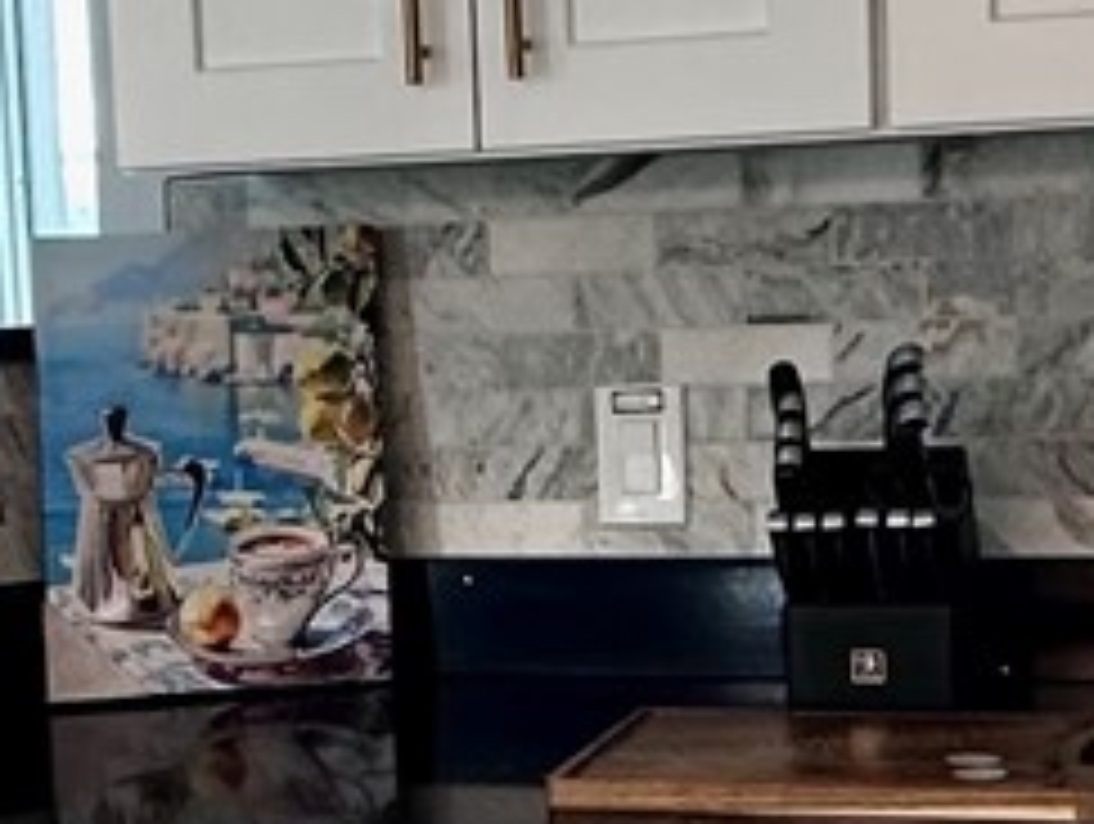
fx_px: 2912
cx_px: 288
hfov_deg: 21.1
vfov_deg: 16.0
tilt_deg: -6.9
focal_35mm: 92
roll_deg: +2.8
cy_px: 603
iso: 200
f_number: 2.2
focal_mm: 2.22
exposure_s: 1/60
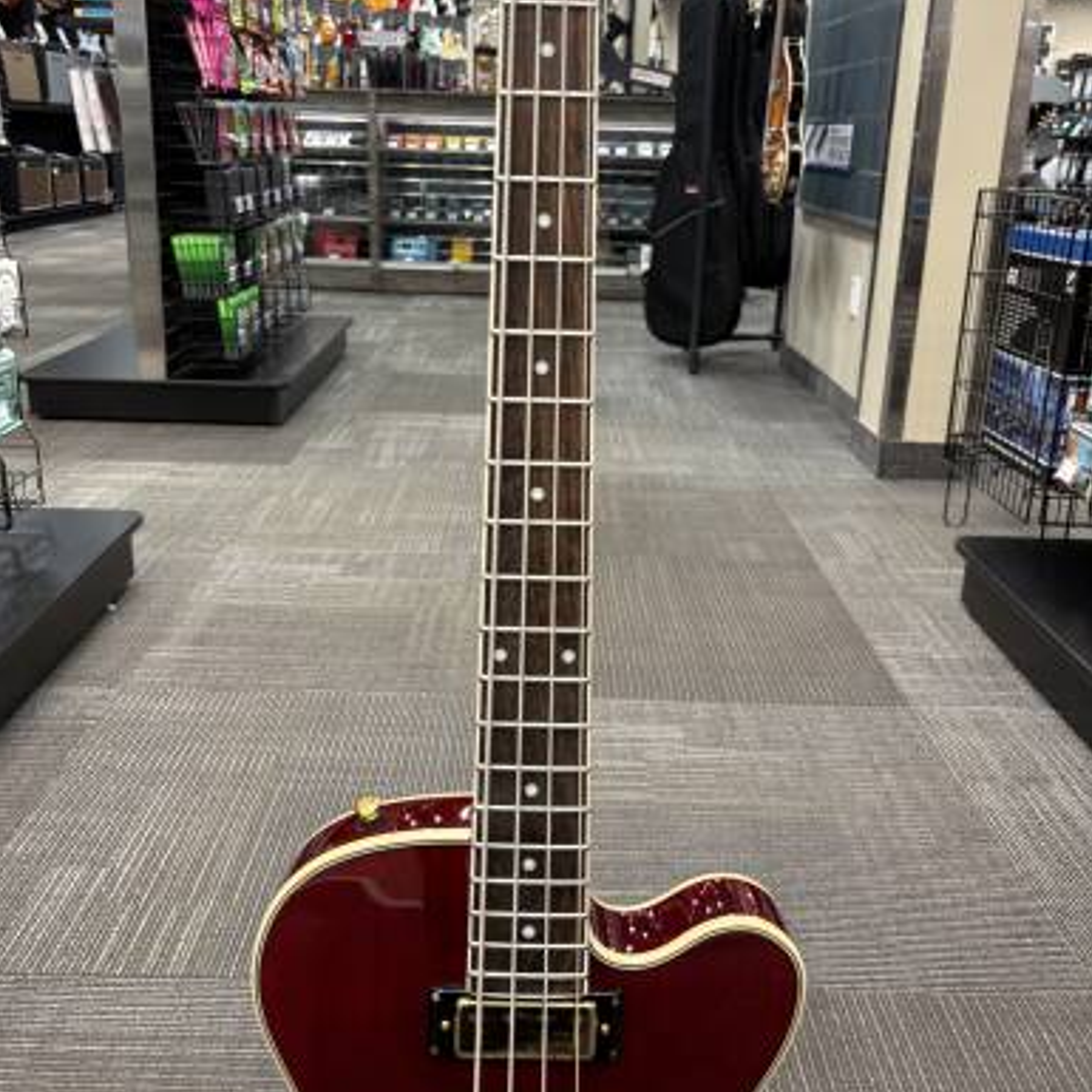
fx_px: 1106
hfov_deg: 52.5
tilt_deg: -14.0
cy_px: 454
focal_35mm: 31
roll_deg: +0.0
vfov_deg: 52.3
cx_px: 542
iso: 80
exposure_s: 1/60
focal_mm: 5.96
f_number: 1.6
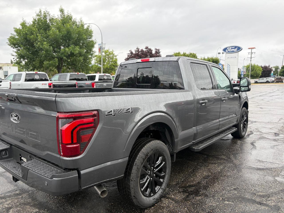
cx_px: 142
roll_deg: -1.1
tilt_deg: -5.5
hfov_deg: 67.3
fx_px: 213
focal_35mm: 26
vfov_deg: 53.1
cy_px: 106
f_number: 1.6
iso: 64
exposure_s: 1/489
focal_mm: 5.96
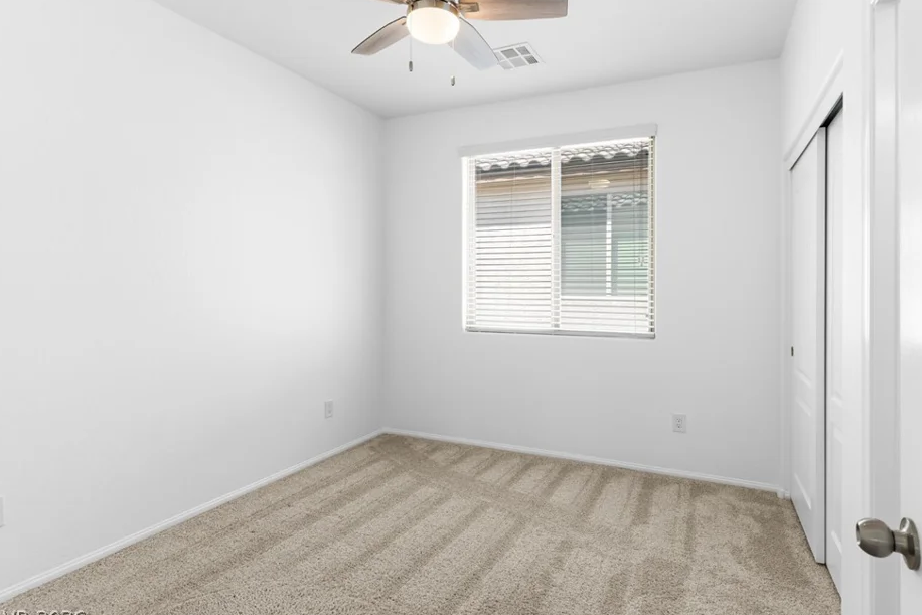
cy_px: 289
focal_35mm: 19
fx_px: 487
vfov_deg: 64.5
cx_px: 501
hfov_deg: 86.7
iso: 400
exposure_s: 1/50
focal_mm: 17
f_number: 8
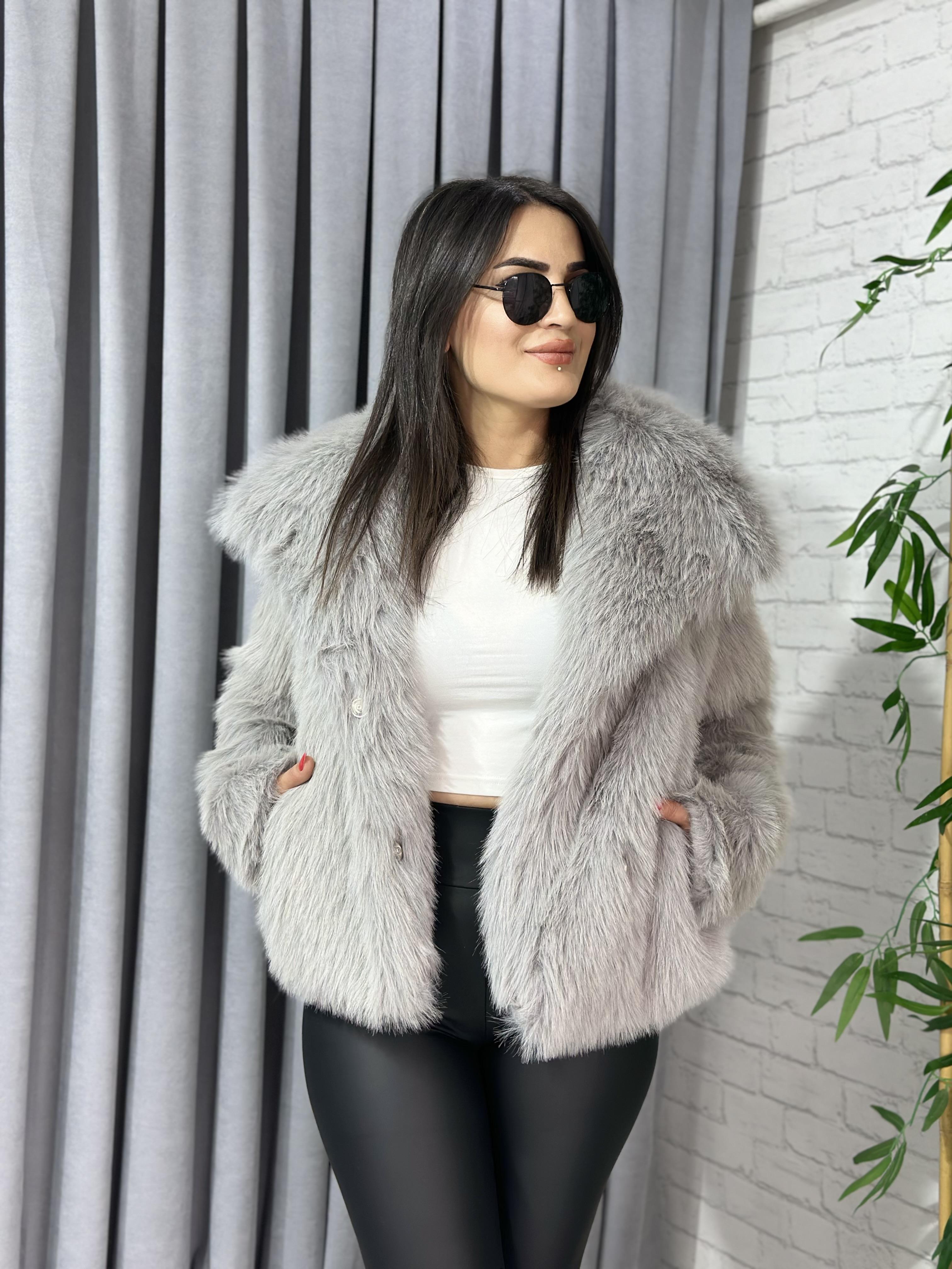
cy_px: 634
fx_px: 1760
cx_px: 476
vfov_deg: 39.7
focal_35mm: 48
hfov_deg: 30.3
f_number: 1.78
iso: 125
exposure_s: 1/100
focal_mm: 6.86
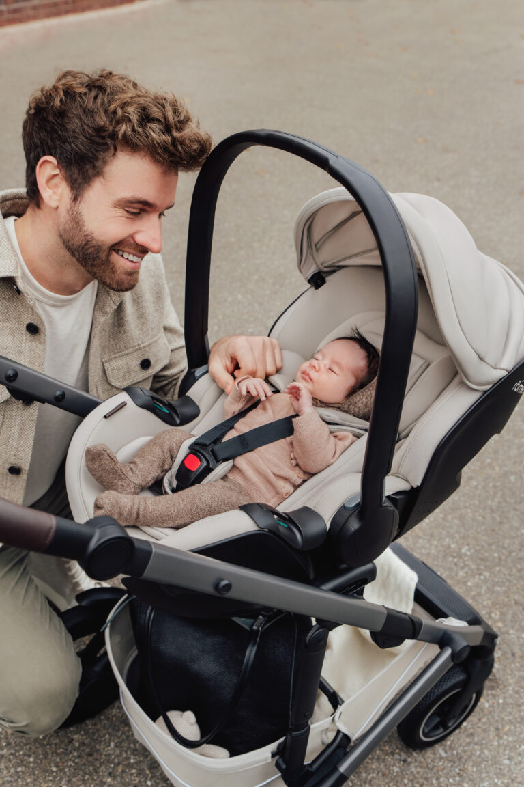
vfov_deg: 50.7
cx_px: 262
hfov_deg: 35.1
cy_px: 394
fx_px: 830
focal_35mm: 38
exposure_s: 1/500
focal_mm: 38
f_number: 4.5
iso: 400
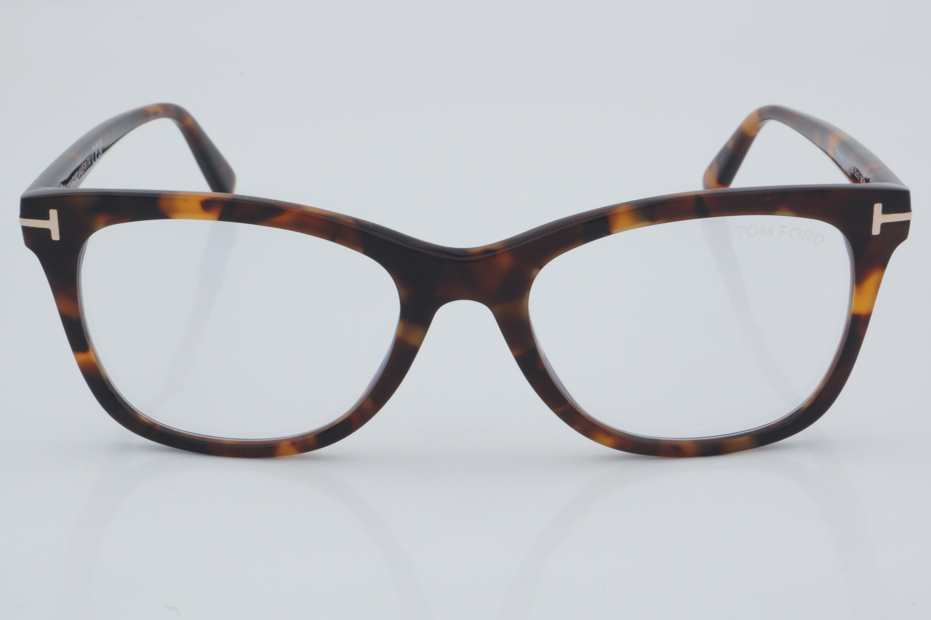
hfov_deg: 24.6
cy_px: 310
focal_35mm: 82
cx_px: 466
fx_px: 2133
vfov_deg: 16.6
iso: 100
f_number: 32
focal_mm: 55
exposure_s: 1/4
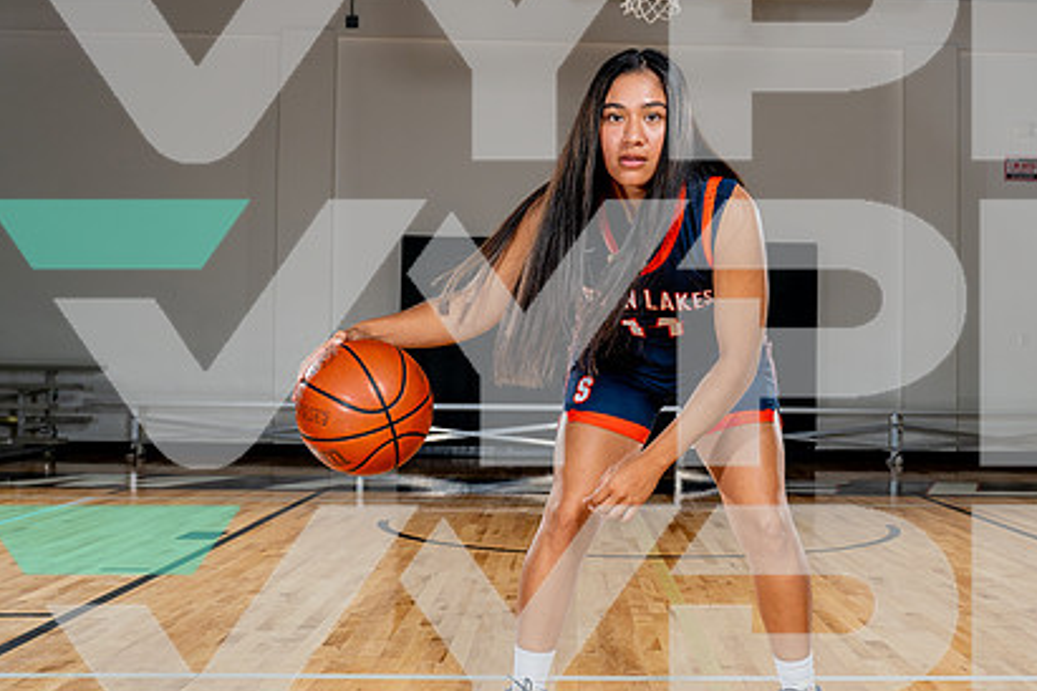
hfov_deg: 40.9
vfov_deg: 28.1
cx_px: 628
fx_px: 1383
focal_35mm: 48
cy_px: 334
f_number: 5.6
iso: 200
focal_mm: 34
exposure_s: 1/250
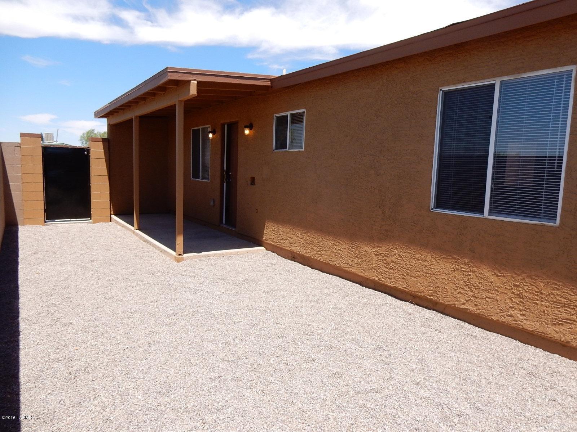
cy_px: 216
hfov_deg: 69.4
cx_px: 288
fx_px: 417
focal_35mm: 25
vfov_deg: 54.9
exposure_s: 1/1000
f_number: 3.7
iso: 125
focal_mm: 4.5
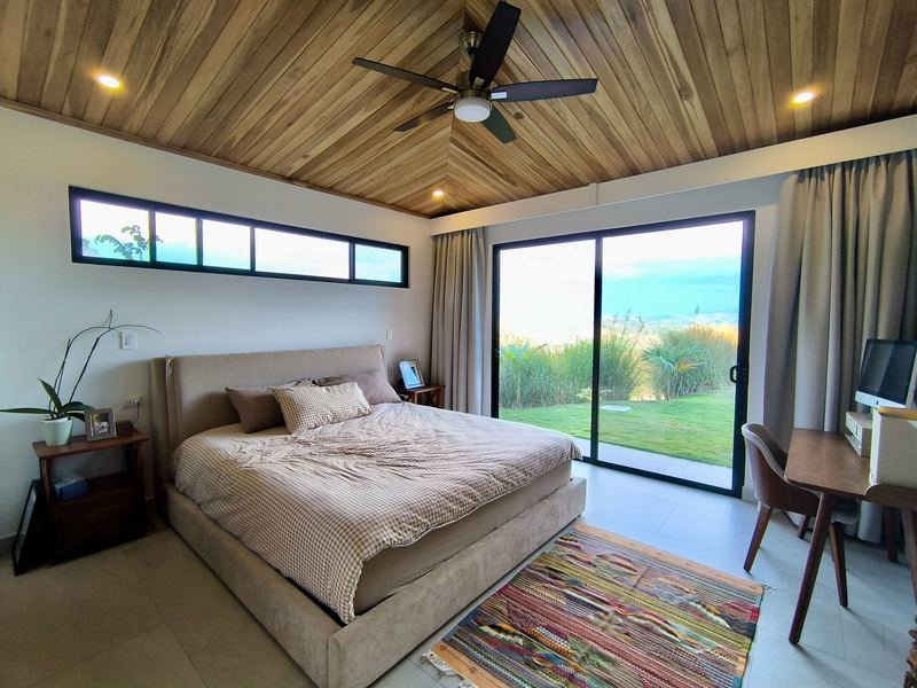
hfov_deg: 94.5
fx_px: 424
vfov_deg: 78.1
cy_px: 344
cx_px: 458
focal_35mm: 16
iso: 80
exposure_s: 1/100
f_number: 2.2
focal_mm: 1.65
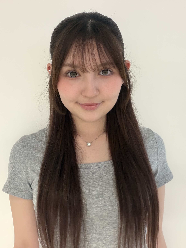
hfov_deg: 46.8
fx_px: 215
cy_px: 124
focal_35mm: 30
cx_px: 93
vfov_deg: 60.0
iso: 320
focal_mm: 2.71
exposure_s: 1/50
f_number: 1.9
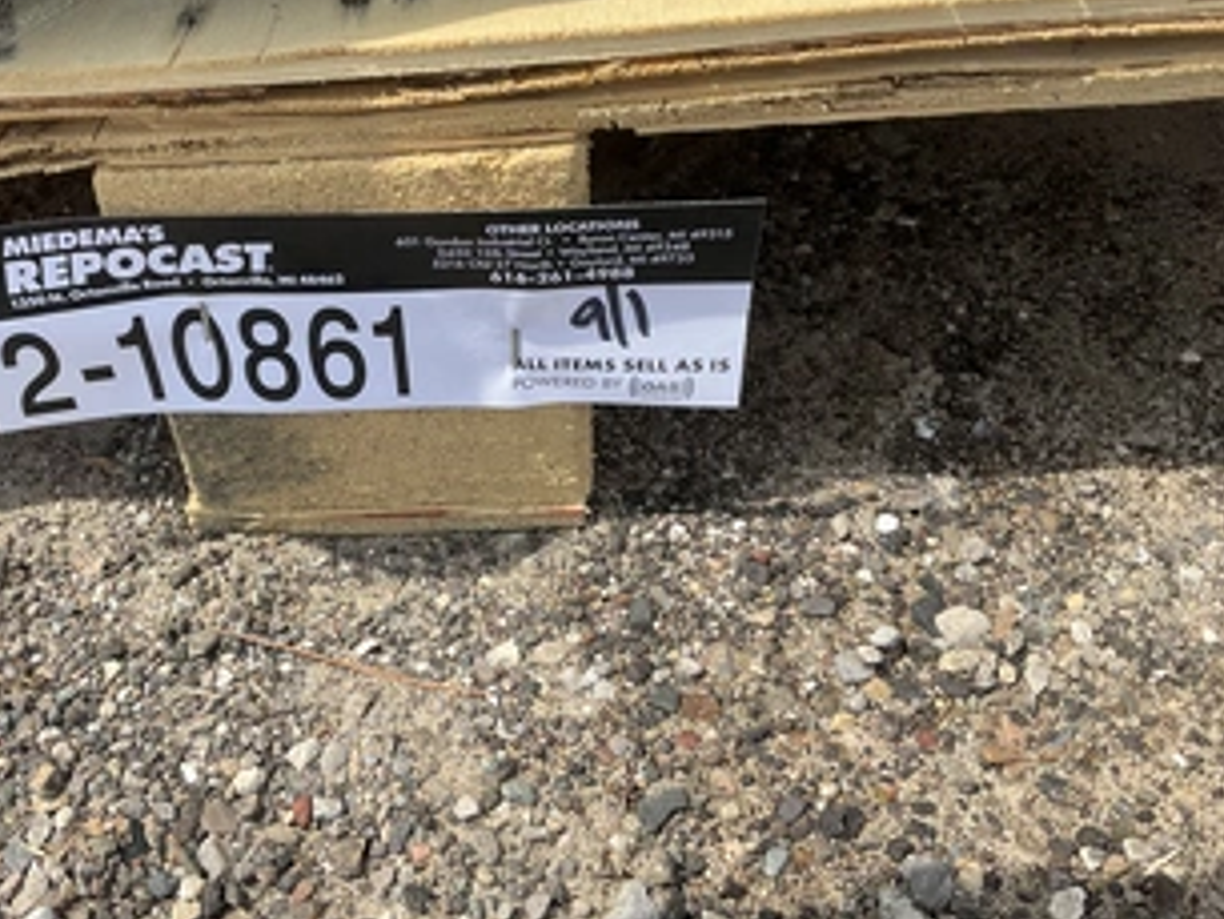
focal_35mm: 38
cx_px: 429
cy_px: 369
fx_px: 1344
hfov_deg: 48.3
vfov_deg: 37.6
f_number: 1.8
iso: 25
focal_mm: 3
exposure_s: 1/944
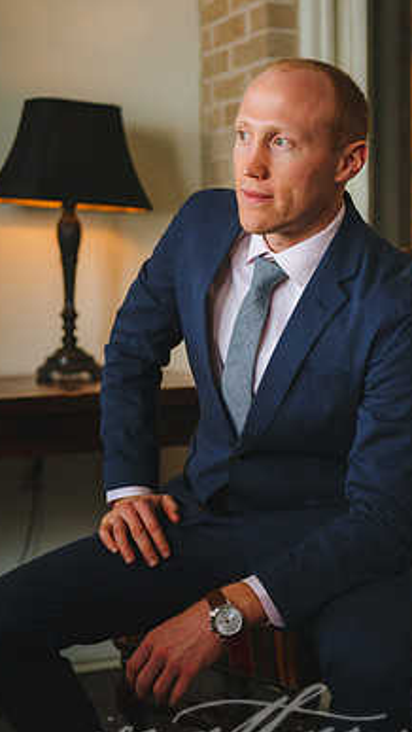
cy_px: 392
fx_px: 1416
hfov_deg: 16.5
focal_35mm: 73
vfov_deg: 28.9
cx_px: 269
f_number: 2.8
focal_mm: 60
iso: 6400
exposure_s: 1/640
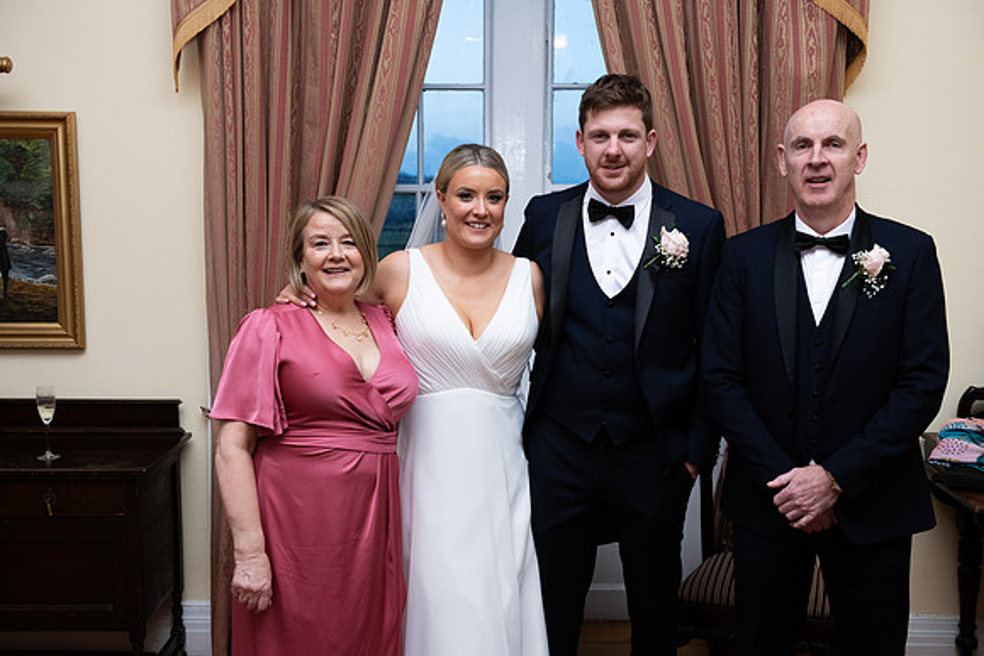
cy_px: 328
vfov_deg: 30.5
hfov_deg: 44.5
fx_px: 1203
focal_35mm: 44
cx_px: 492
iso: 1000
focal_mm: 44
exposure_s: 1/125
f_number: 5
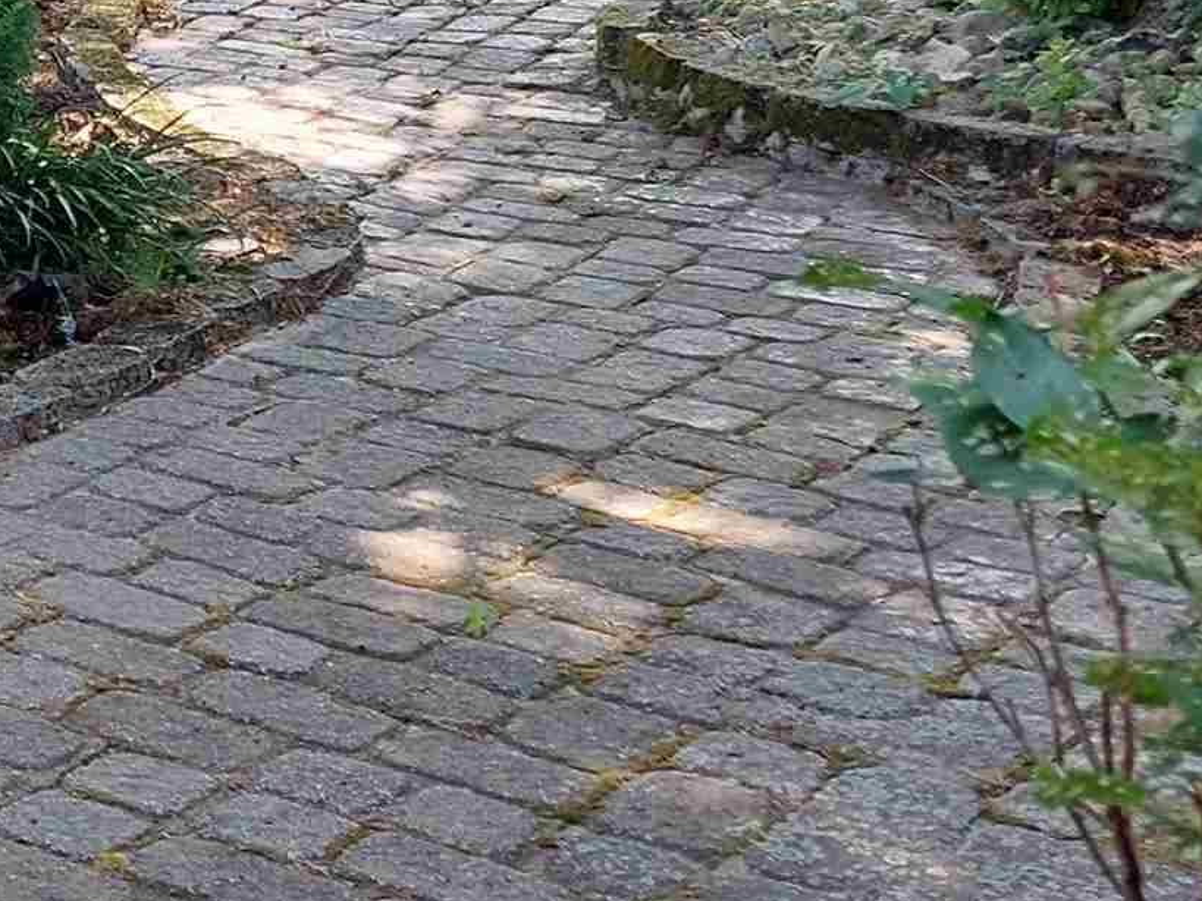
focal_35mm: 90
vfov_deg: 15.7
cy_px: -219
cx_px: -851
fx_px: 3125
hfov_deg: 18.1
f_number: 1.8
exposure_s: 1/120
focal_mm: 5.23
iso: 32
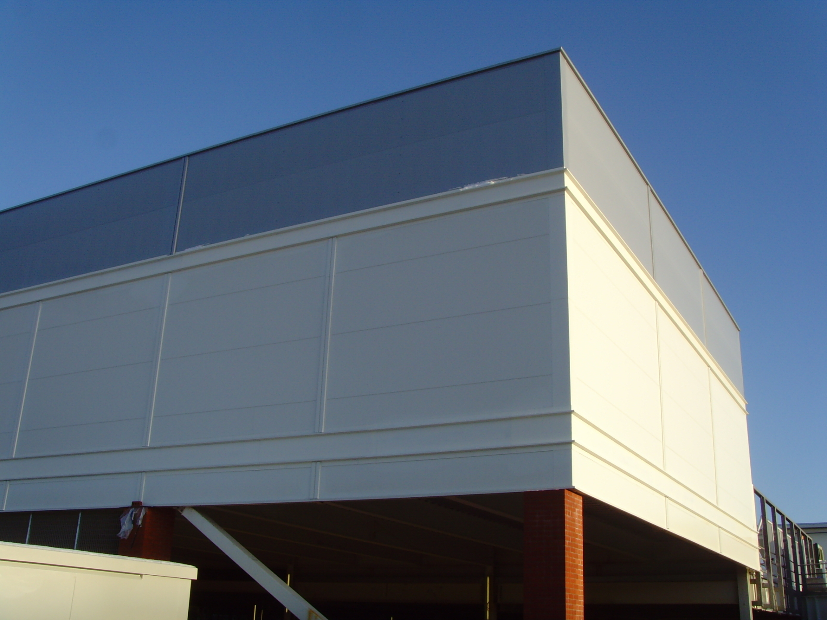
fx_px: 932
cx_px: 414
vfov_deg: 36.8
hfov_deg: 47.9
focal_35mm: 39
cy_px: 310
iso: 80
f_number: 6.3
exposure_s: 1/250
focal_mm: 6.6
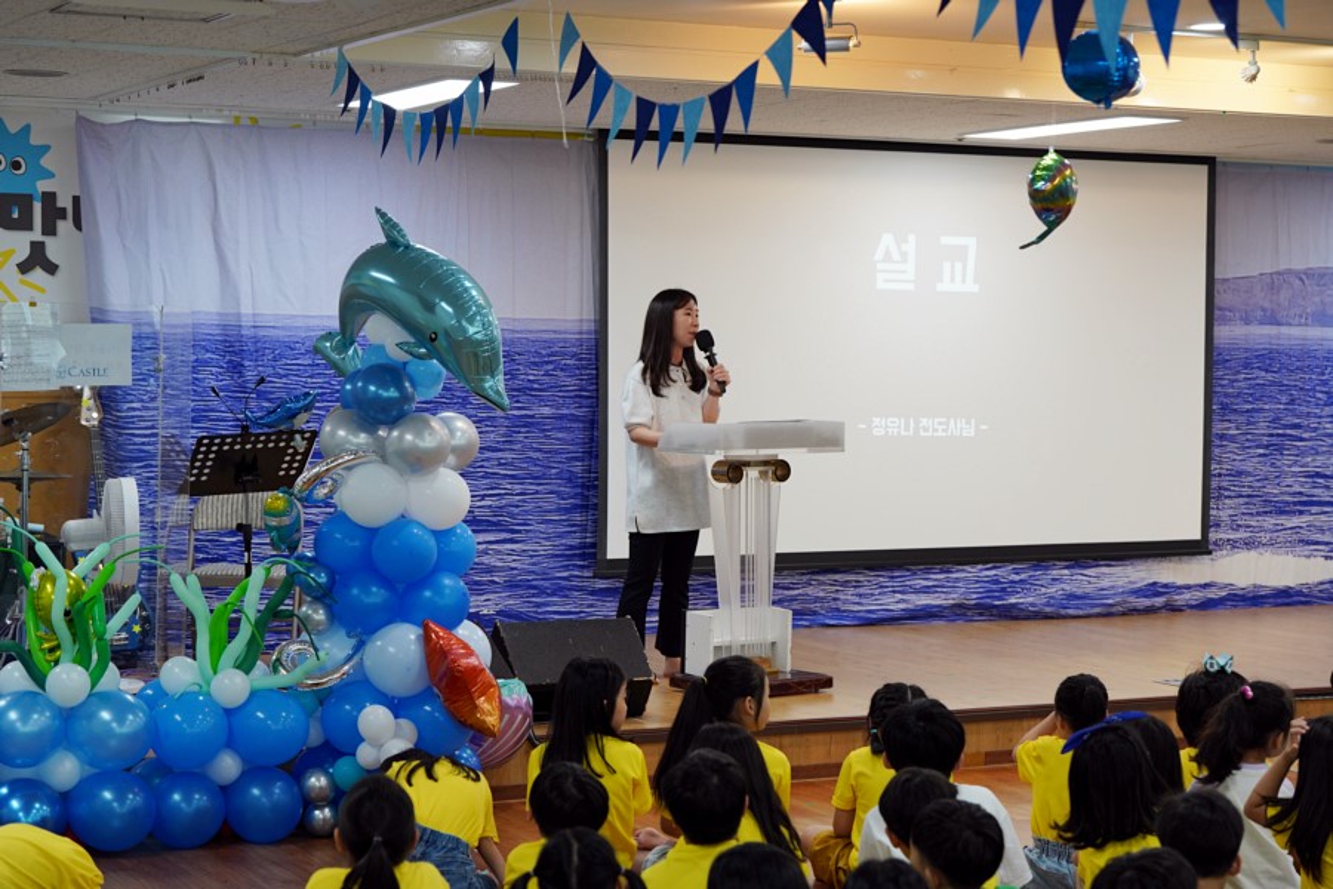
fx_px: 2592
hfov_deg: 28.8
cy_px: 444
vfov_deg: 19.5
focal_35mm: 70
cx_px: 666
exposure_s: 1/160
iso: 1000
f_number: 4
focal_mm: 70
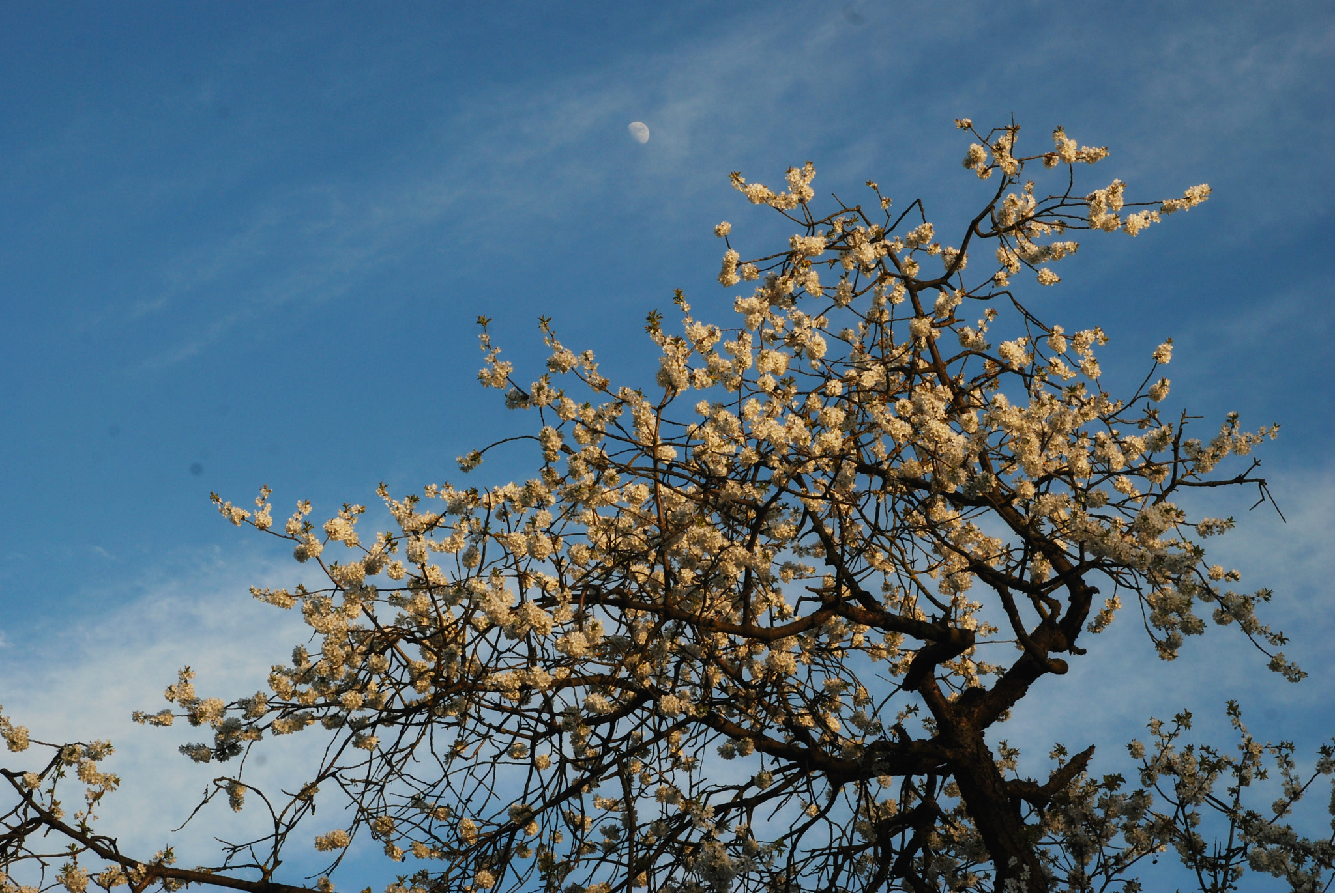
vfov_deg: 18.2
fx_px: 2785
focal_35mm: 75
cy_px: 446
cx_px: 668
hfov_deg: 27.0
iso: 200
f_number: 13
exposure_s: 1/200
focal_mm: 50
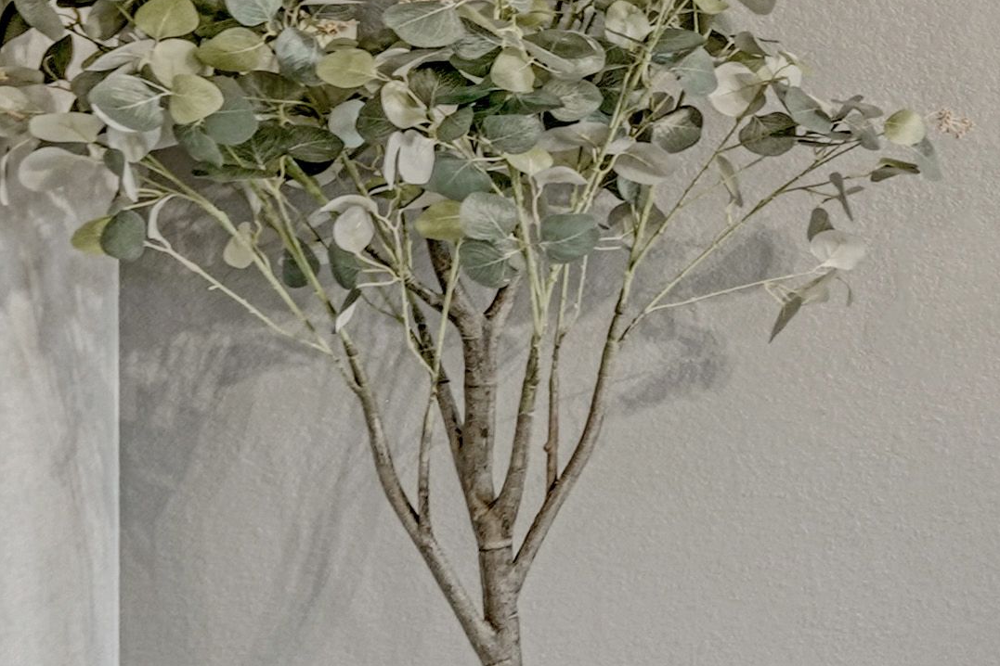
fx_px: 2166
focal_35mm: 78
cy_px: 199
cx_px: 2398
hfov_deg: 15.1
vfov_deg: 17.4
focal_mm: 14
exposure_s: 1.3
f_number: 8
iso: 400
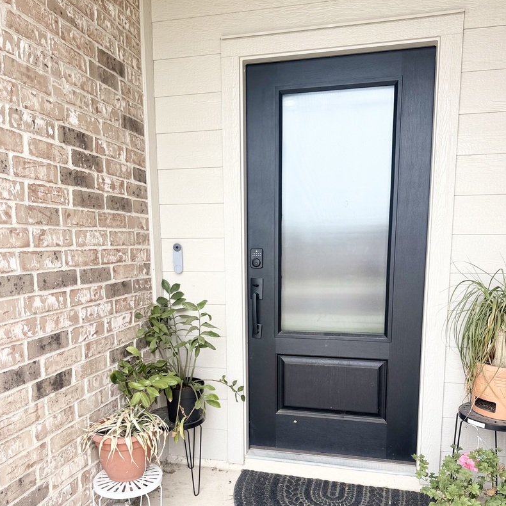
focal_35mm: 29
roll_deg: +0.4
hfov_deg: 55.6
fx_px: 480
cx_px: 247
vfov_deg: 54.8
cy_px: 323
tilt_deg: -8.1
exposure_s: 1/433
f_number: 1.78
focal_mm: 6.76
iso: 80
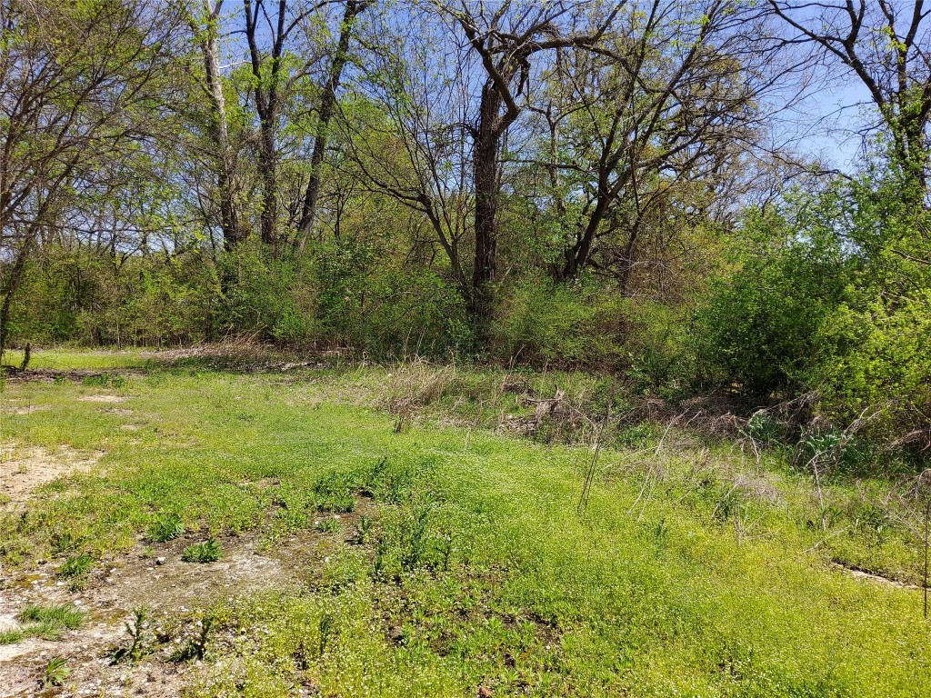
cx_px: 466
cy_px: 349
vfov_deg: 53.1
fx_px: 699
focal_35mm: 26
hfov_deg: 67.3
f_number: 2
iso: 50
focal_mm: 3.08
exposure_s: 1/955
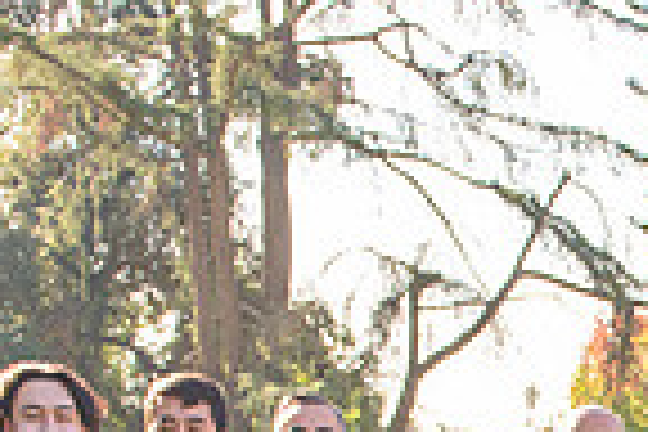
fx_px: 1890
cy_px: 776
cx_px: 868
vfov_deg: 12.0
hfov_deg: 18.0
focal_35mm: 105
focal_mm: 26
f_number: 5.6
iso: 200
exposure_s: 1/250
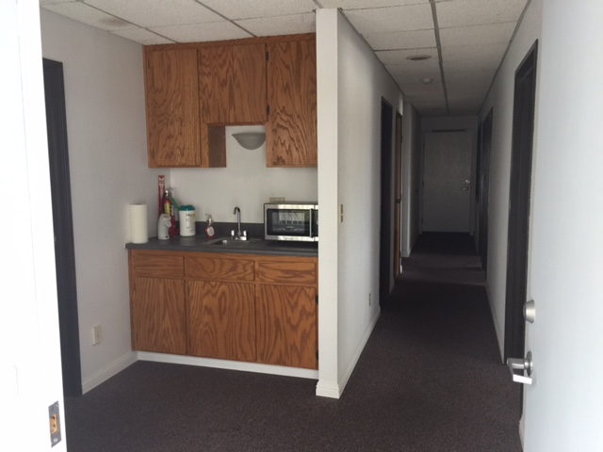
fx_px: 505
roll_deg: +1.3
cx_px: 302
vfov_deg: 48.2
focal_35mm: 29
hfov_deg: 61.7
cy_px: 226
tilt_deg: -6.0
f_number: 2.2
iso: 50
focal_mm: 4.15
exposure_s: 1/30
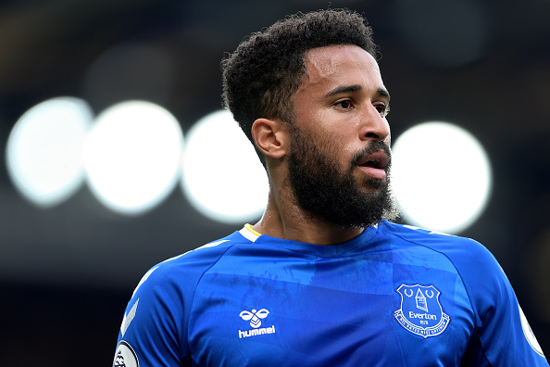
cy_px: 184
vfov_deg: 3.4
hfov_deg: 5.2
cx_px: 275
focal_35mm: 400
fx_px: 6111
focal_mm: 400
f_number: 2.8
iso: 250
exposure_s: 1/400
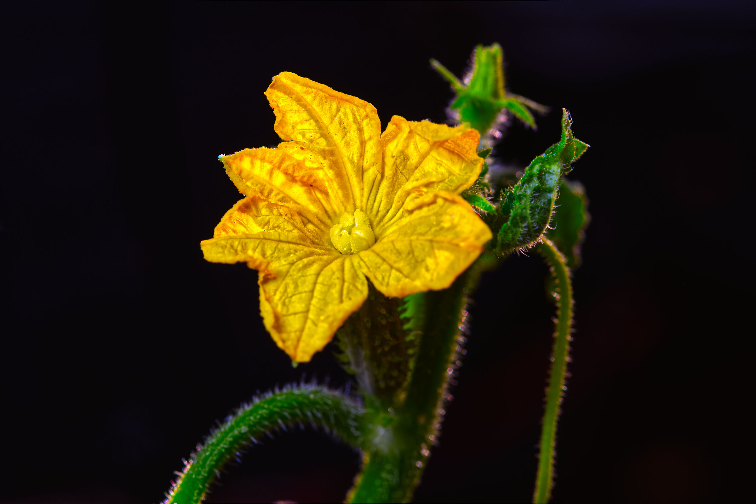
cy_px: 252
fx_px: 2204
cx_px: 378
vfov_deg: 13.0
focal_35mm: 105
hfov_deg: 19.5
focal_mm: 105
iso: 200
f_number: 13
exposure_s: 1/15
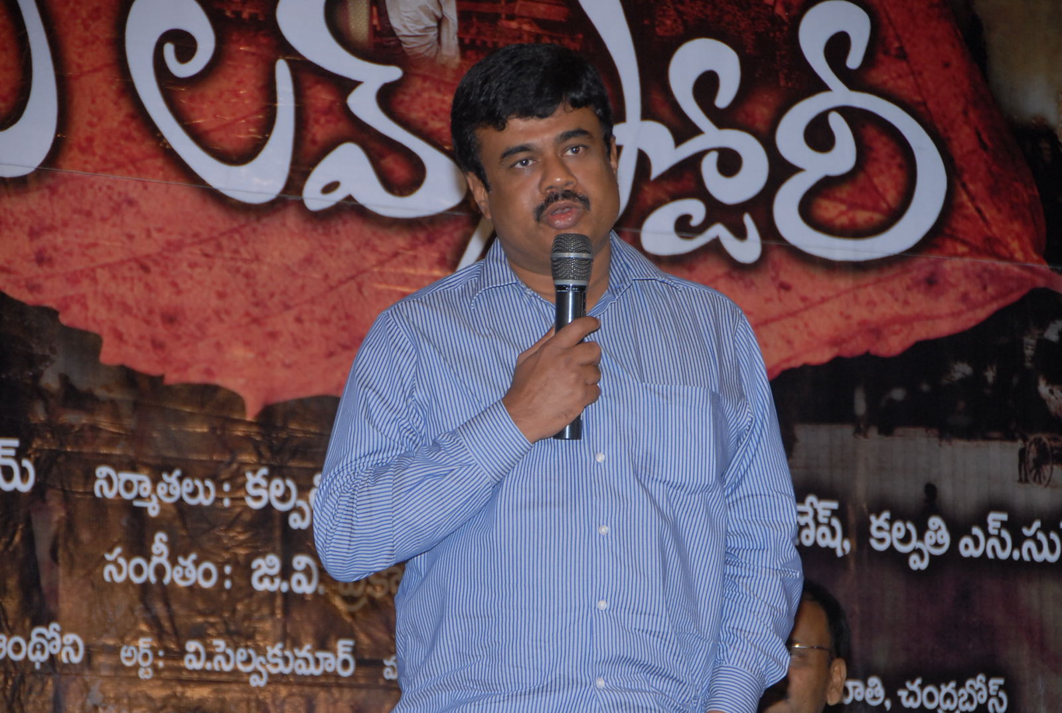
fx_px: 4966
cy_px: 356
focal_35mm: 168
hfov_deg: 12.2
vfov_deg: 8.2
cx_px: 531
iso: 500
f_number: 5.6
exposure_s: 1/100
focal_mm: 112
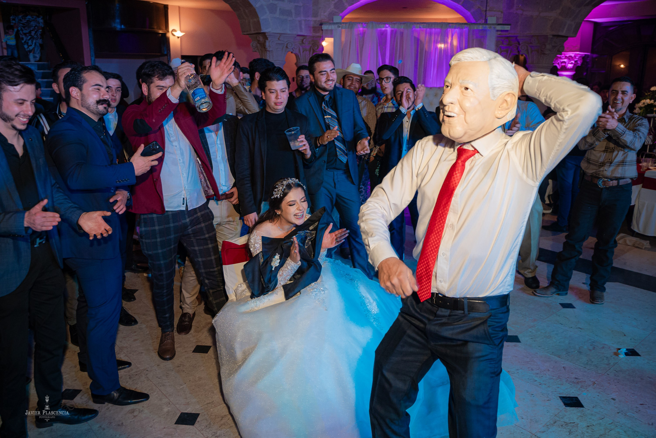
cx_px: 328
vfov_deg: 46.4
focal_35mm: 28
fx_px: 510
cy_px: 219
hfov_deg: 65.5
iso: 1600
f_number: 4.5
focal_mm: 28
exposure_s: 1/250
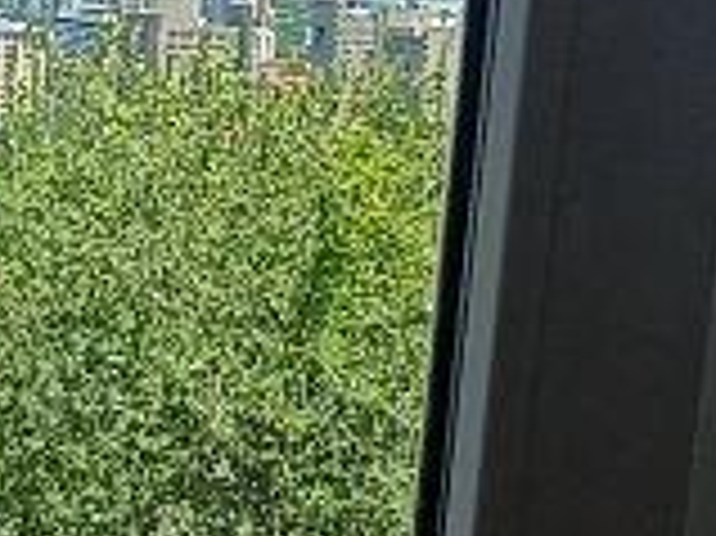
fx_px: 2501
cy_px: 297
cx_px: 257
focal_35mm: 121
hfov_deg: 16.3
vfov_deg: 12.2
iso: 40
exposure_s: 1/613
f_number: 2.2
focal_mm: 1.64
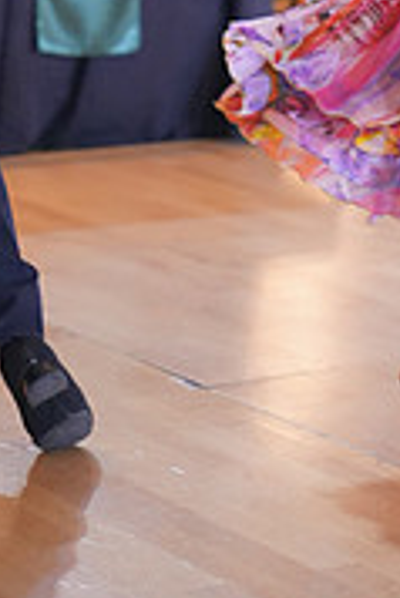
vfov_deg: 12.3
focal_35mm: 163
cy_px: -151
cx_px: 301
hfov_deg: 8.4
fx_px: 2711
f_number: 2
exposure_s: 1/500
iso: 3200
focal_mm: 50
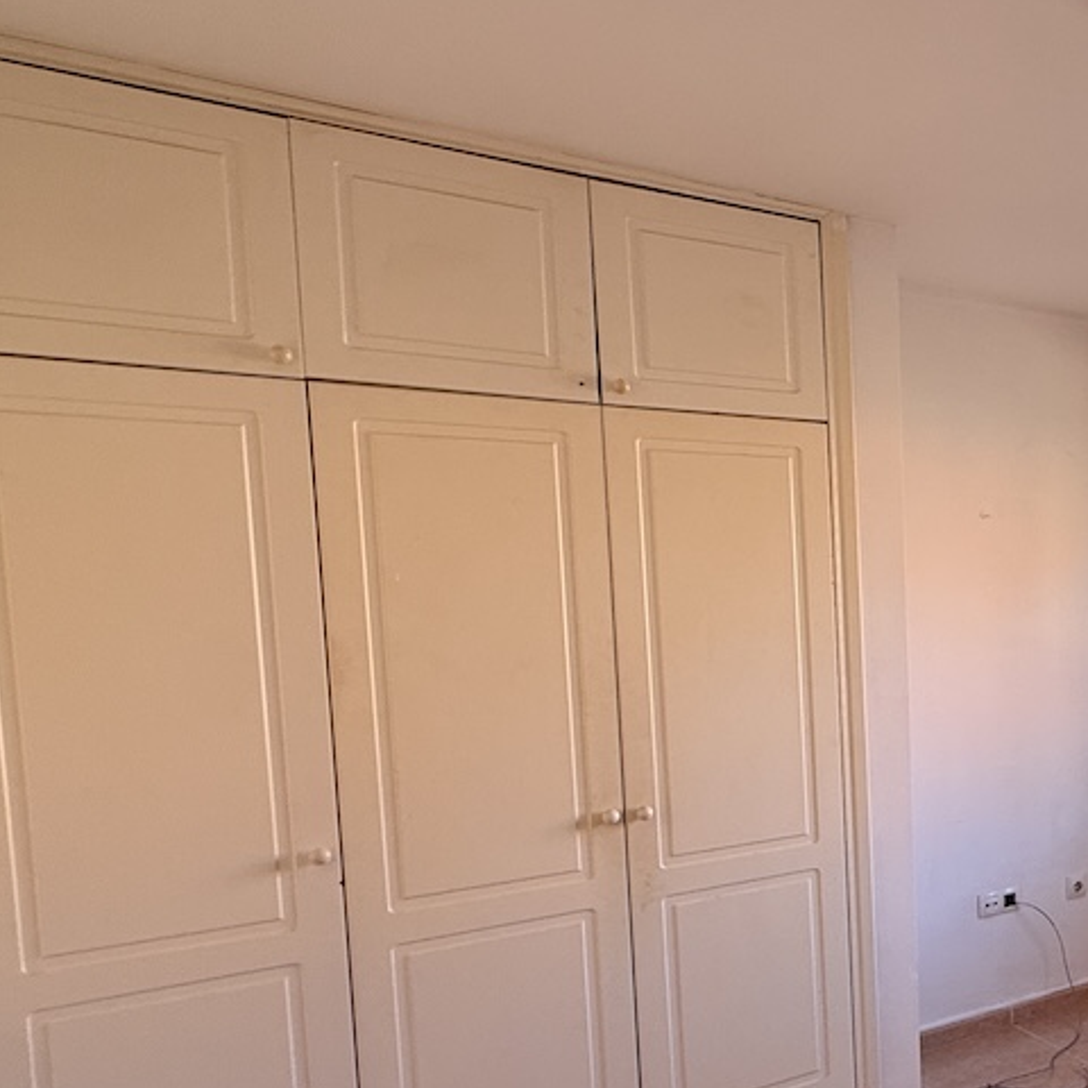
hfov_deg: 37.1
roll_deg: +0.7
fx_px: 1173
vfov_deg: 49.4
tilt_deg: -4.2
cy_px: 660
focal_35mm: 33
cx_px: 1324
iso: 64
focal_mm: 2.22
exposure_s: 1/99
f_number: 2.2
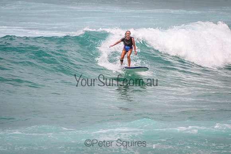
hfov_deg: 3.8
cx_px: 122
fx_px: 3526
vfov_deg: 2.5
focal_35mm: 549
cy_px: 51
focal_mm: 400
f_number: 5.6
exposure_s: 1/2000
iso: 140
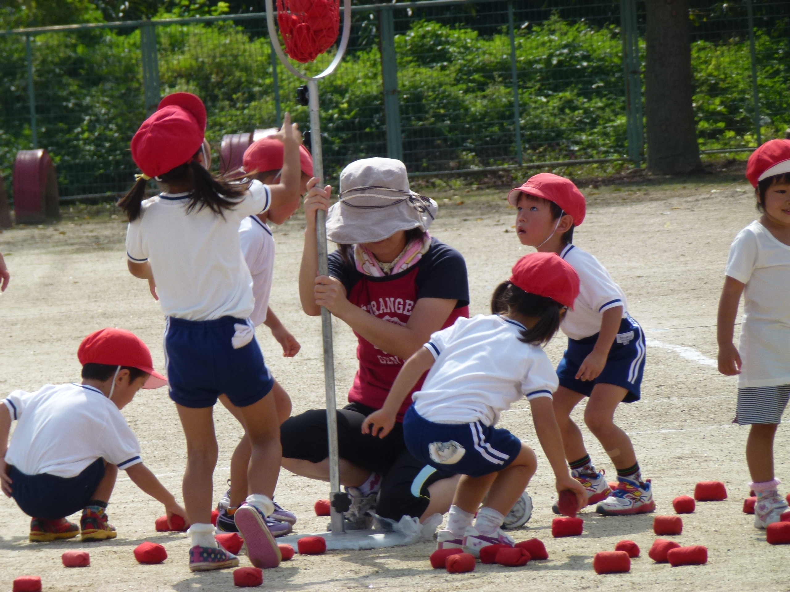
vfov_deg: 3.9
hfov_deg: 5.2
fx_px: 8764
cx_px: 395
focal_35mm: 384
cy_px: 296
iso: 100
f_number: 5.9
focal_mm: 68.8
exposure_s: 1/400
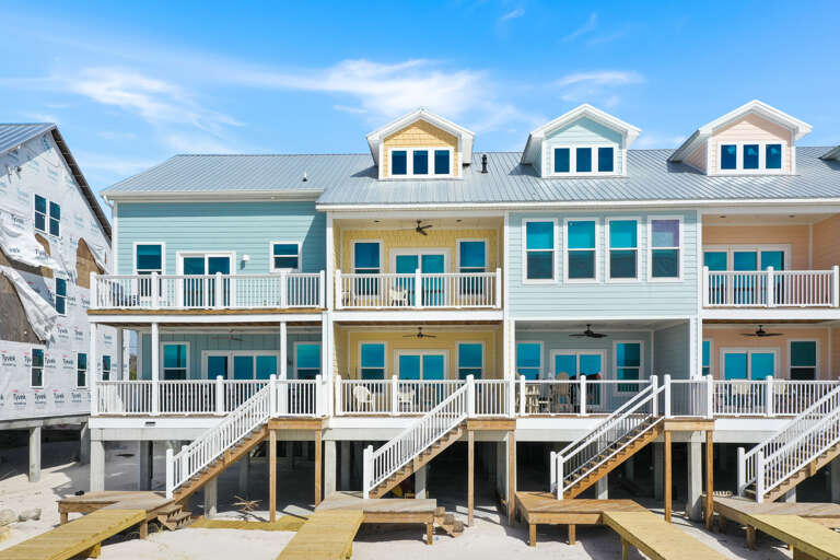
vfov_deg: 46.4
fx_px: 653
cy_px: 280
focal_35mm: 28
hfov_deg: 65.5
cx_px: 420
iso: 100
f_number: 6.3
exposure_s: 1/640
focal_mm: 10.26
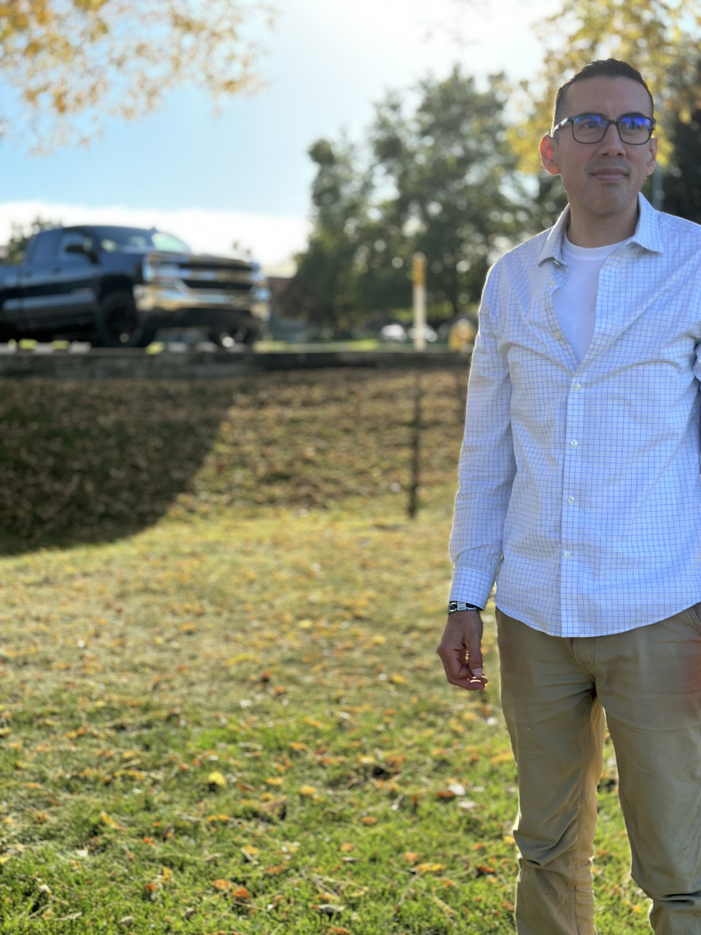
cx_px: 350
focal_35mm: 48
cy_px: 468
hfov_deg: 30.3
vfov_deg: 39.7
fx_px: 1296
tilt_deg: -1.4
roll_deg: -0.2
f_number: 1.78
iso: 80
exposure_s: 1/2160
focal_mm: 6.86
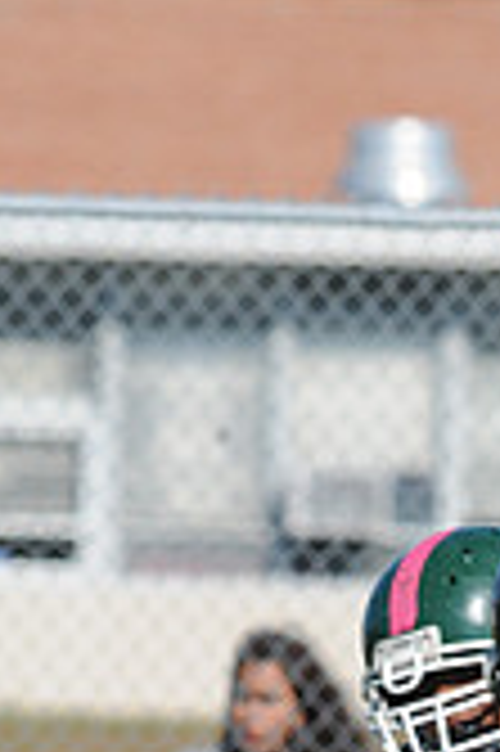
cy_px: 1112
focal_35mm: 1559
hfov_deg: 0.9
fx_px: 32544
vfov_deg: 1.3
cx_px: 385
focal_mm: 300
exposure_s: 1/500
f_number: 9
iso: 200
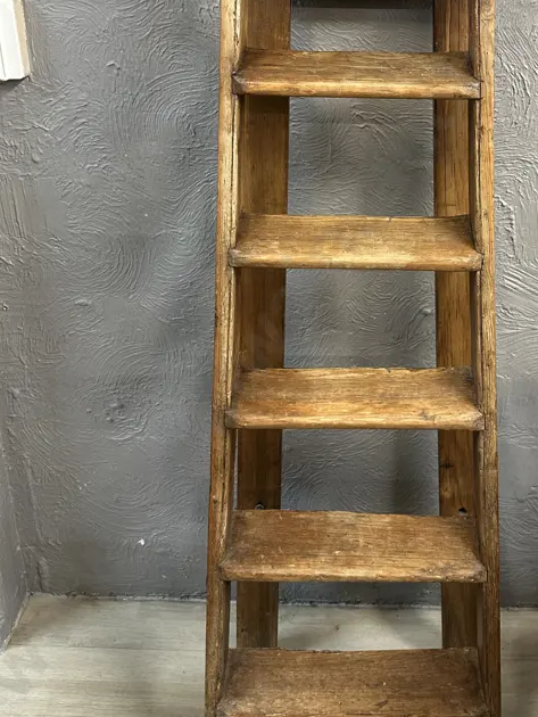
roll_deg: -1.2
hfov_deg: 36.5
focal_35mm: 39
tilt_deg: -21.4
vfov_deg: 46.9
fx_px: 808
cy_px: 228
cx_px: 350
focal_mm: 6.86
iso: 250
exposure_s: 1/50
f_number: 1.78
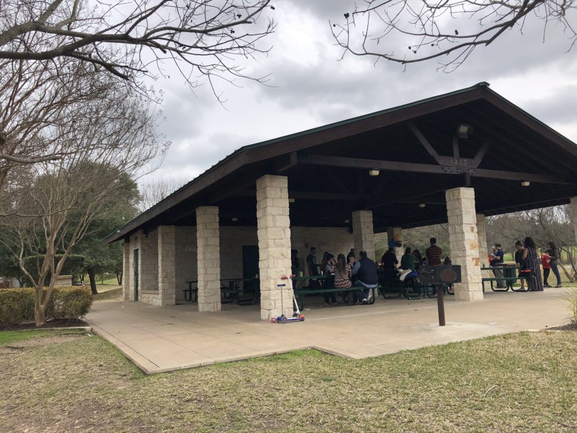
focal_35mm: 28
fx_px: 467
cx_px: 288
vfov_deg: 49.7
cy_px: 216
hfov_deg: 63.4
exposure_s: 1/2288
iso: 20
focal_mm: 3.99
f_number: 1.8
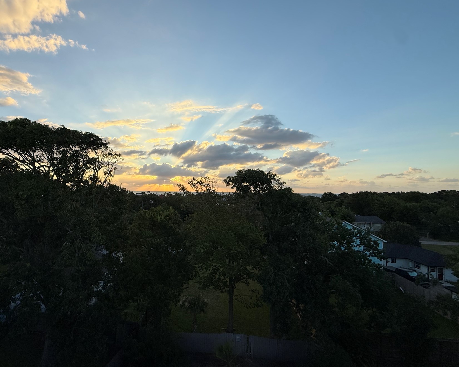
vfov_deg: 77.0
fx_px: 231
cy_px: 186
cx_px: 191
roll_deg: -1.0
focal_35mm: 17
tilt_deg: +2.8
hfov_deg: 88.8
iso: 50
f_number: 2.2
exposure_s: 1/1068
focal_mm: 2.22
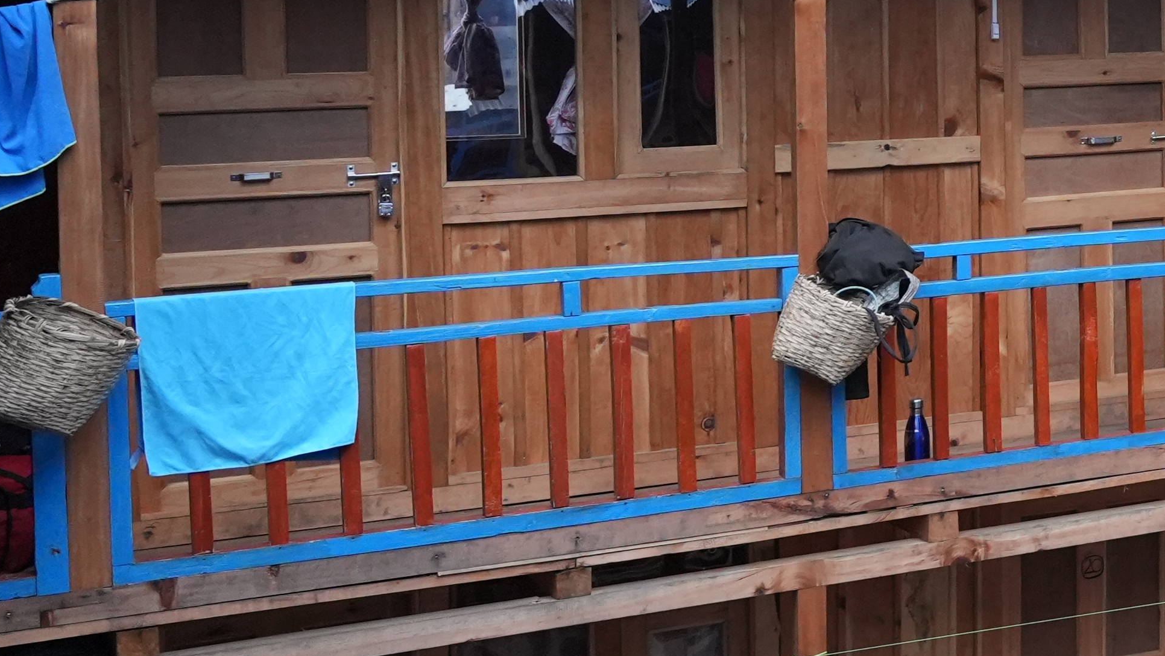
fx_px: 2348
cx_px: 1690
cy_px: 46
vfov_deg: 15.7
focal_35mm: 76
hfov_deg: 23.1
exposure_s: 1/250
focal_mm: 20
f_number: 4
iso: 2500
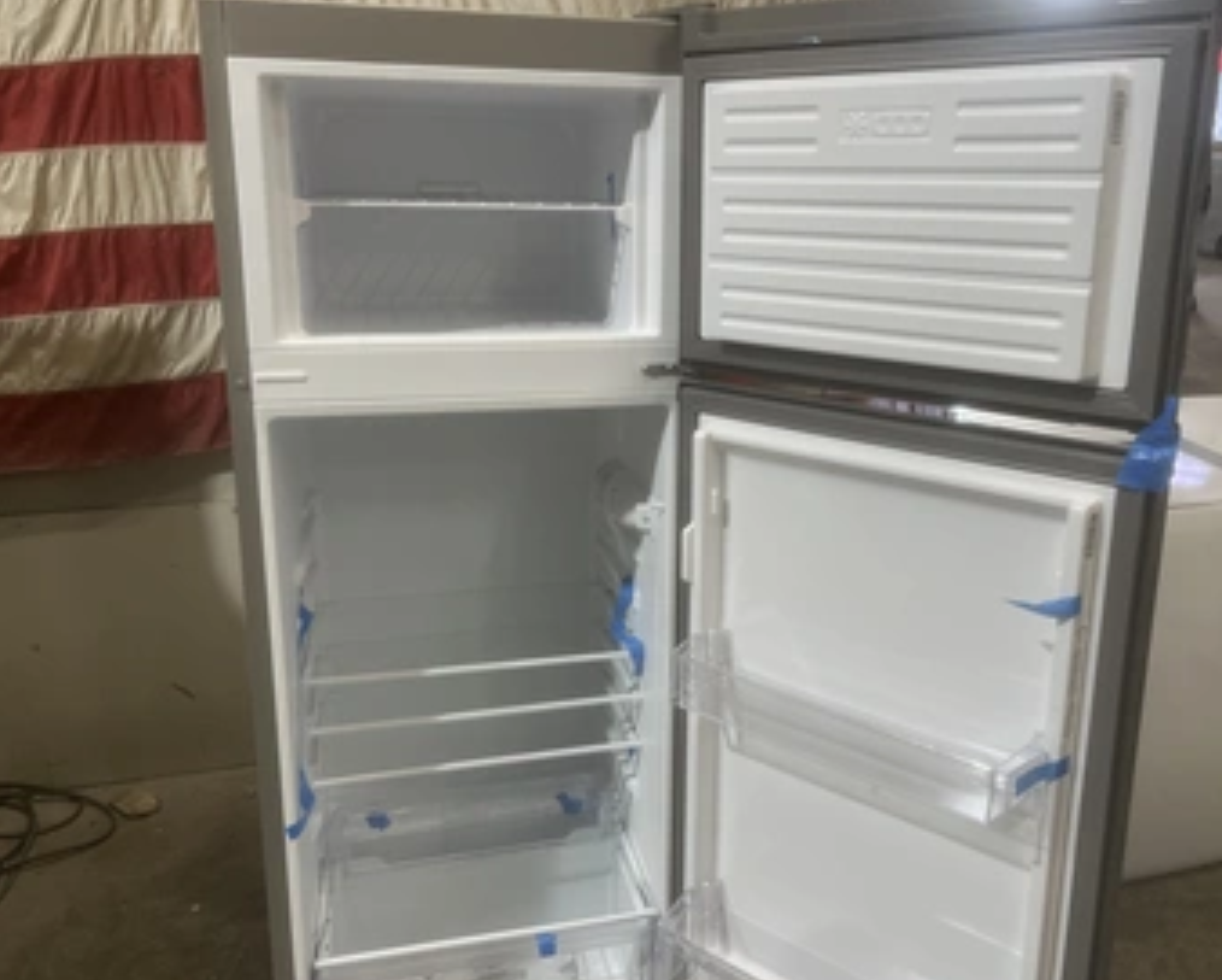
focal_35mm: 30
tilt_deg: -15.9
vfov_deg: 48.5
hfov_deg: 58.7
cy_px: 448
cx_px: 647
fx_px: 1086
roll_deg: +1.1
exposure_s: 1/120
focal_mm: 5.1
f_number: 1.6
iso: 125
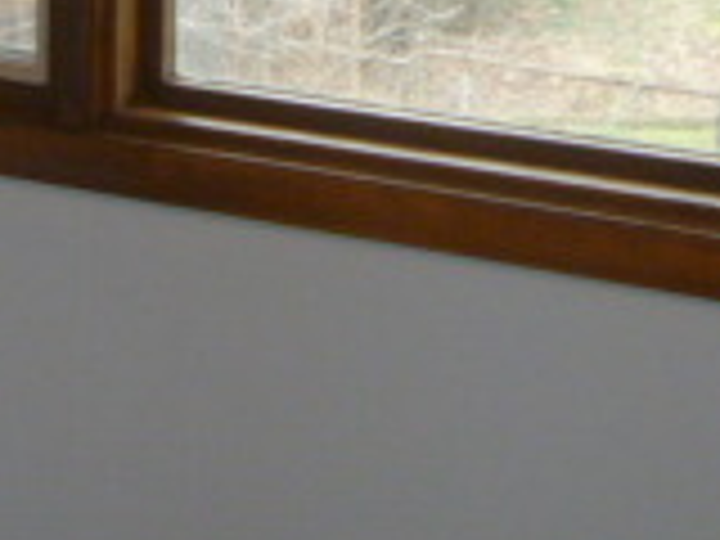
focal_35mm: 140
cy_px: -369
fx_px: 2912
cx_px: -508
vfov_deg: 10.1
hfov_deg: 13.0
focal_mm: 6.3
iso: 160
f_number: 3.5
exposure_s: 1/30
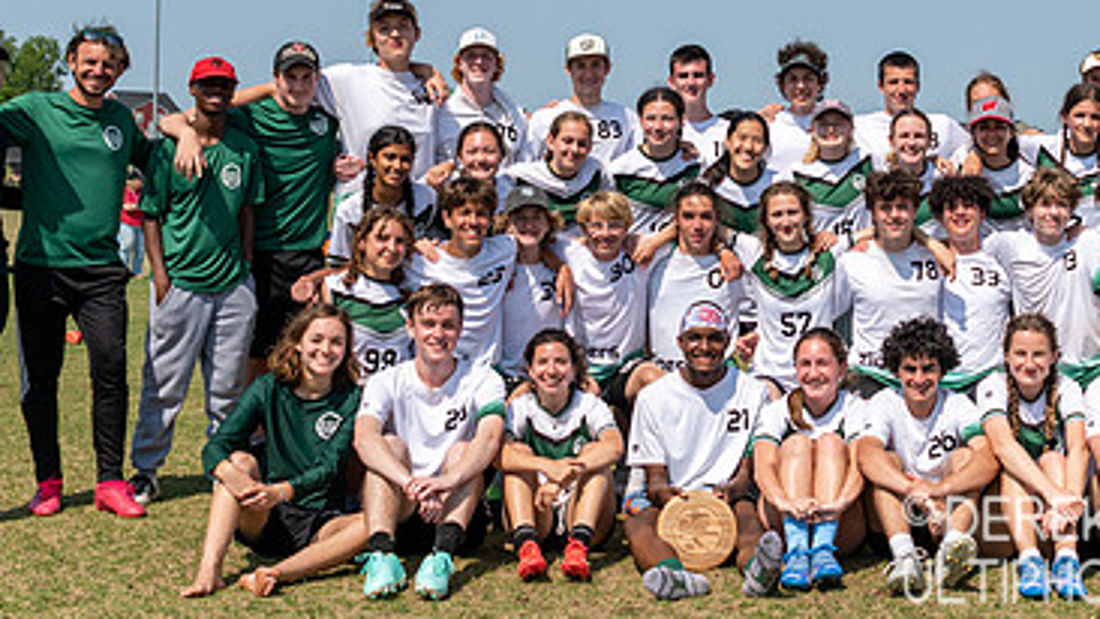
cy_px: 135
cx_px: 783
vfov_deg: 17.4
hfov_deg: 30.2
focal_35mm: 69
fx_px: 2013
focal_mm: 35
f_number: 5.6
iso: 125
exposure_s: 1/1000
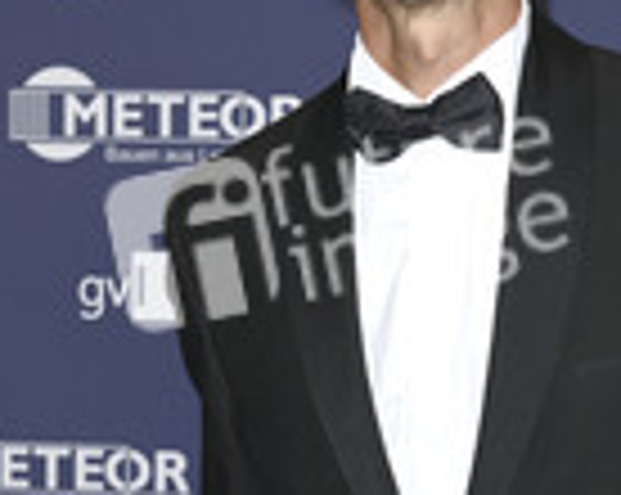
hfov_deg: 11.8
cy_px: 450
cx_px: 468
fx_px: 2992
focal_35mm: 163
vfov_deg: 9.4
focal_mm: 60
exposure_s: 1/250
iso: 400
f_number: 5.6
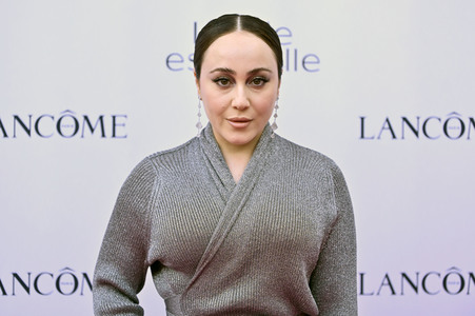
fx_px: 1081
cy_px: 158
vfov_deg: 16.6
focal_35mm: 82
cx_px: 238
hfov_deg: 24.8
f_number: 2.8
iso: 1000
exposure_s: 1/1000
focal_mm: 82
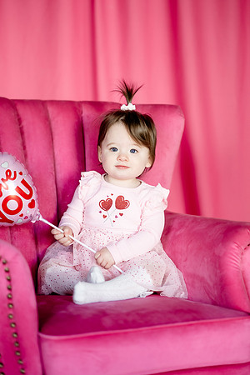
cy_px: 188
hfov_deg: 16.1
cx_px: 125
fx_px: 885
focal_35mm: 85
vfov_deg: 23.9
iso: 500
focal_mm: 85
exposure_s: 1/160
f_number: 2
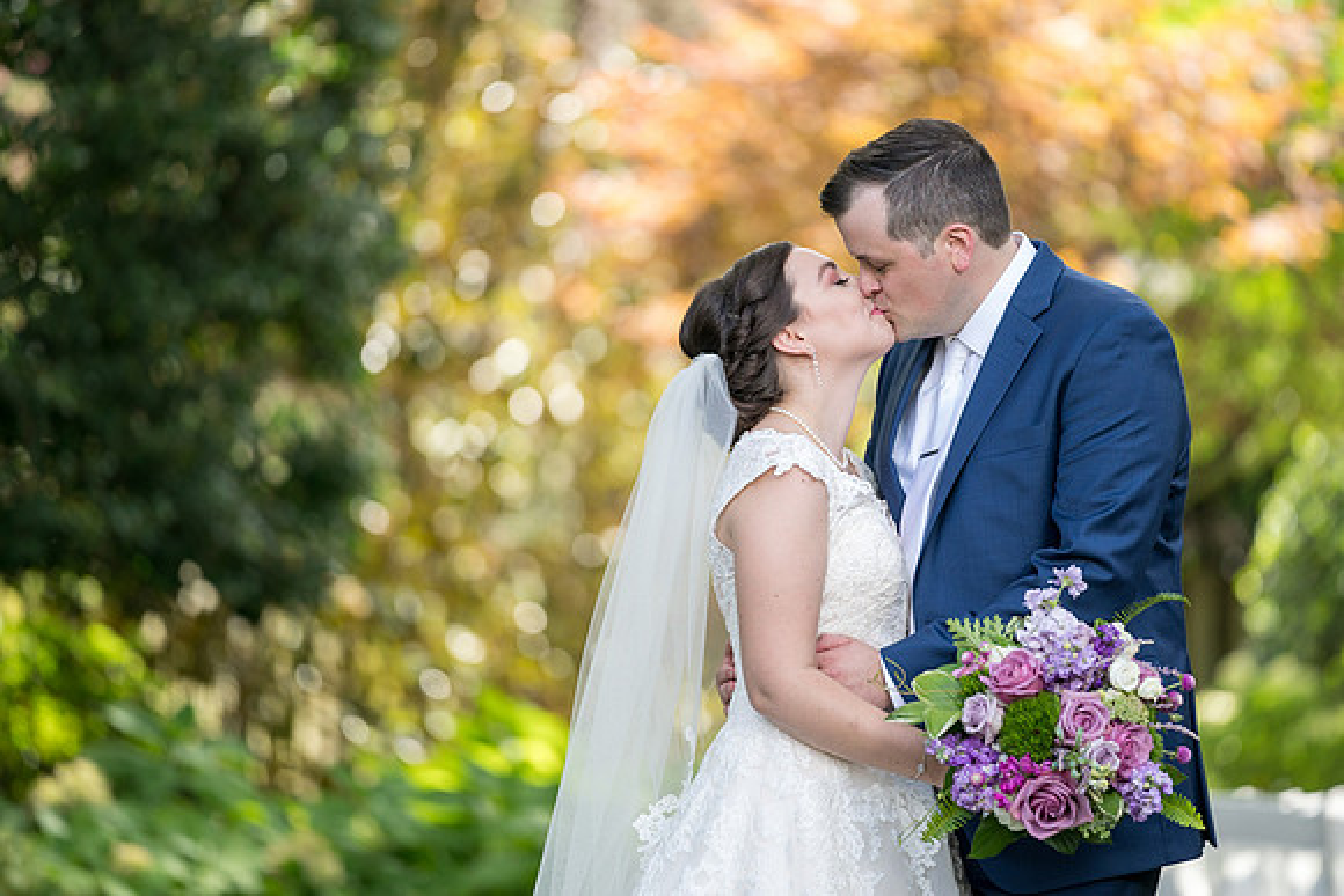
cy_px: 414
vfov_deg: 6.4
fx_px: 8030
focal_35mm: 215
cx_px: 694
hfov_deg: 9.6
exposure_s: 1/200
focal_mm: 200
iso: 100
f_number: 2.8
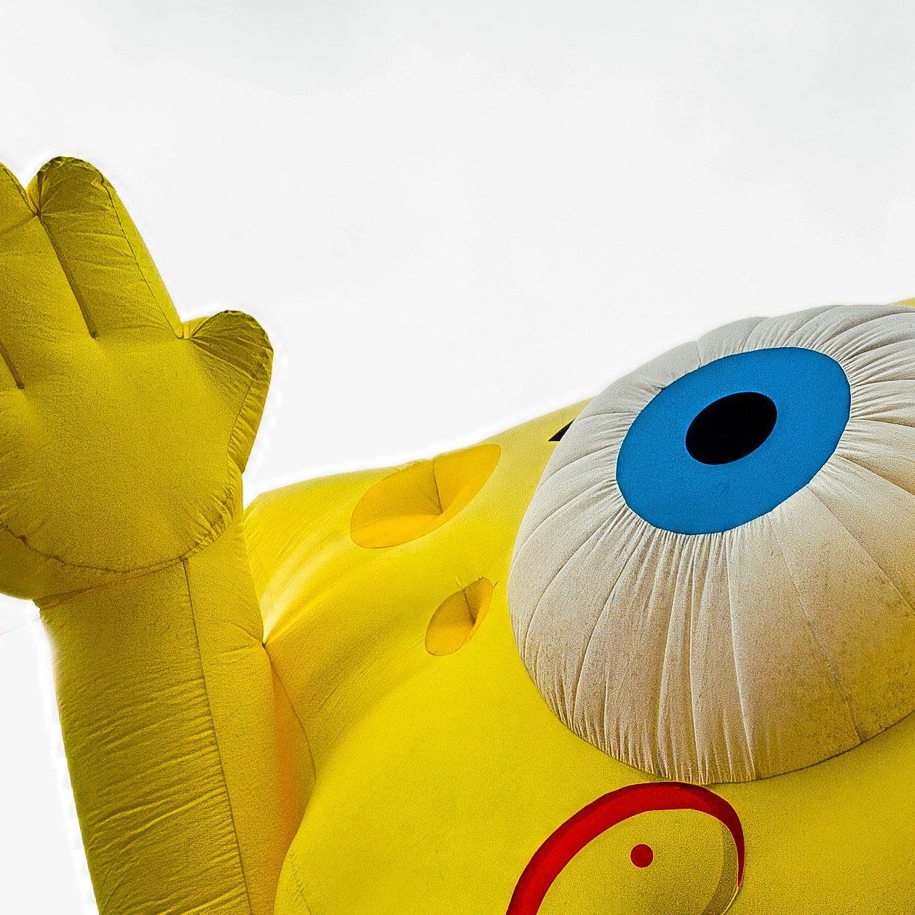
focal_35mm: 46
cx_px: 892
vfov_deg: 36.1
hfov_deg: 33.9
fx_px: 1376
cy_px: 662
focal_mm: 16
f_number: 4
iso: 320
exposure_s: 1/6400
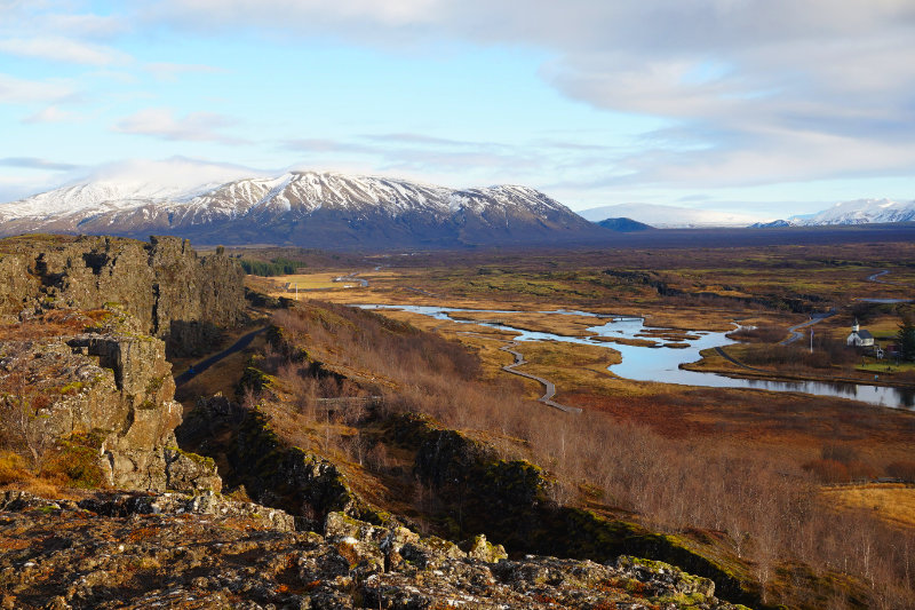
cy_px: 305
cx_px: 458
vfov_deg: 30.8
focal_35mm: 44
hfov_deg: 45.0
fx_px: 1105
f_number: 9
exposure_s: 1/80
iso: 100
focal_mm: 29
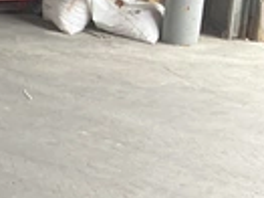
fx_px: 1265
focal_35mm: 166
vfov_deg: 8.9
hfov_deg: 9.6
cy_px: 72
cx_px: -486
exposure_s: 1/122
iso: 40
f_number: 1.8
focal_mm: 3
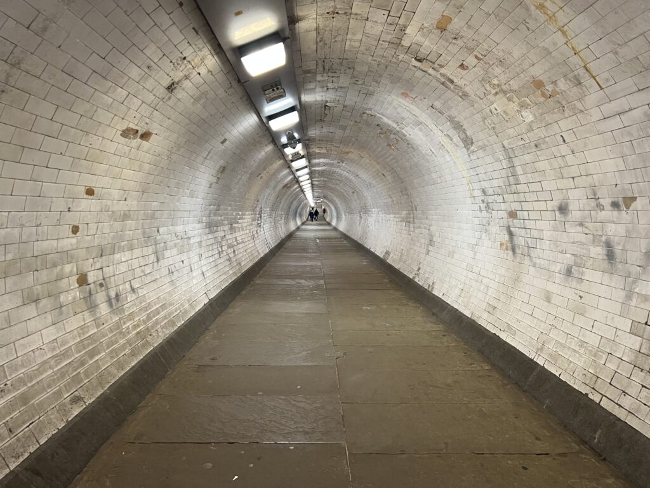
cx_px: 325
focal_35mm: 26
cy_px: 244
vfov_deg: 53.1
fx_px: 488
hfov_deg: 67.3
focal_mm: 5.7
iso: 160
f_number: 1.5
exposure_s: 1/48
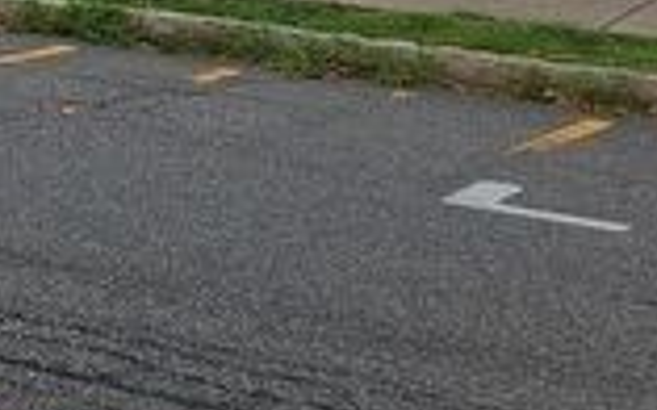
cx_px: -812
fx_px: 2506
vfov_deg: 8.1
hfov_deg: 12.4
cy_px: -774
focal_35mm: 140
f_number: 1.8
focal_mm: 5.4
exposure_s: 1/490
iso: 40
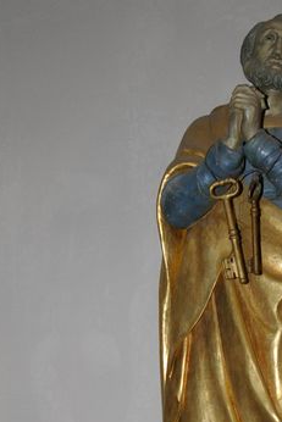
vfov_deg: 19.9
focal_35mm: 100
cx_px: 218
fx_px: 1174
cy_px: 398
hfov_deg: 13.6
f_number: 4
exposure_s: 1/45
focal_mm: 33
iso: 200
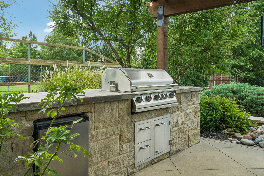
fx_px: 227
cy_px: 88
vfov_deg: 42.3
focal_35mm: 31
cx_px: 132
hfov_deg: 60.3
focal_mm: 31
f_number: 22
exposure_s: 1/25
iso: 800
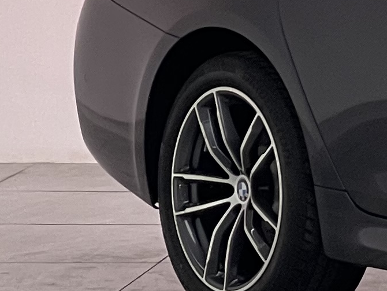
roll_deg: -0.3
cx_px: 997
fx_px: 4306
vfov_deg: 3.9
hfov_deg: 5.0
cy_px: 6
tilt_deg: -4.8
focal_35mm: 385
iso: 40
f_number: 2.2
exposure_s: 1/99
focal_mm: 7.5
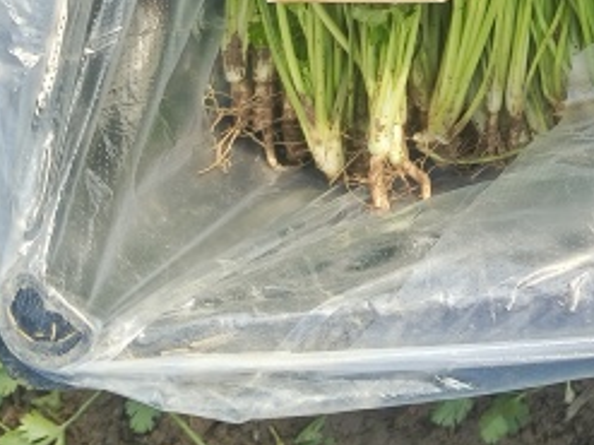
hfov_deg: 22.3
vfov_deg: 16.8
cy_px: -188
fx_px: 1389
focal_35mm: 81
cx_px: 709
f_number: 1.79
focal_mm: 4.84
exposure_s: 1/155
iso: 100
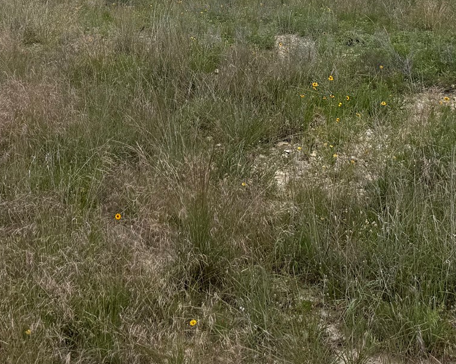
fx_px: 850
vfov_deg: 22.2
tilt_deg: +4.3
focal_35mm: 63
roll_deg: -0.3
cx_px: 145
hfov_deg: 29.8
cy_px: -82
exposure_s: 1/8130
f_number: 1.78
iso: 80
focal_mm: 6.76
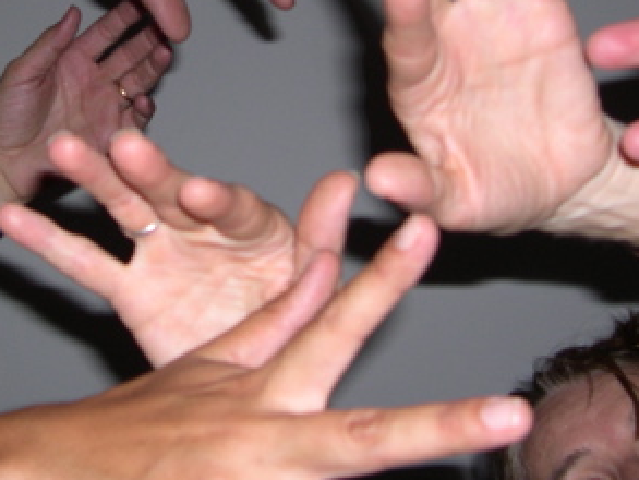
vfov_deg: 17.3
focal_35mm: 83
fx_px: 1533
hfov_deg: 23.4
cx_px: 198
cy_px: -28
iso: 100
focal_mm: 8
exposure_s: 1/60
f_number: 2.8
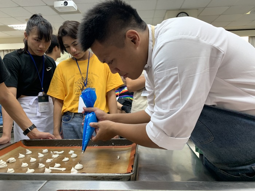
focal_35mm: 26
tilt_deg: -4.4
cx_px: 128
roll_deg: +2.5
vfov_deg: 53.1
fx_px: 192
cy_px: 96
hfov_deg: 67.3
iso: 200
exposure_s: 1/60
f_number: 1.8
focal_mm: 4.25
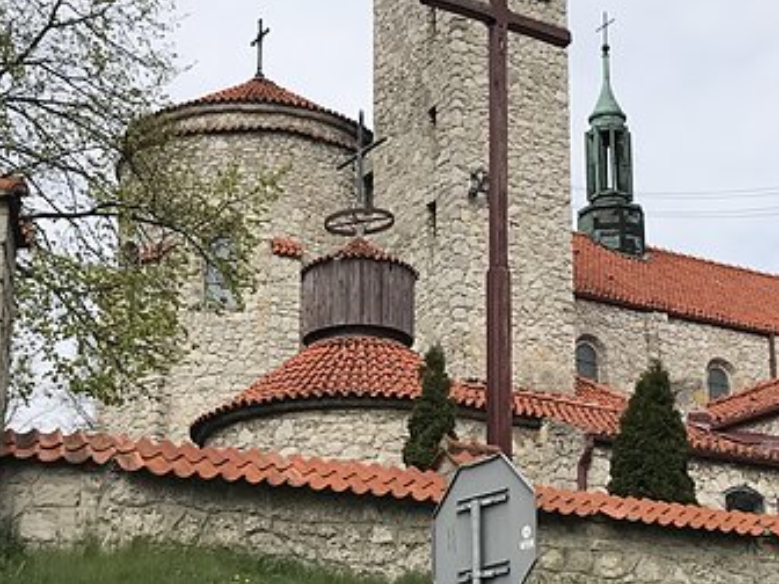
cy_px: 414
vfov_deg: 19.5
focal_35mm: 75
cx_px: 464
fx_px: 1688
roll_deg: +0.2
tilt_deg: +15.0
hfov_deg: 25.9
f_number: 1.8
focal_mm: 3.99
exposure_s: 1/3546
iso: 20
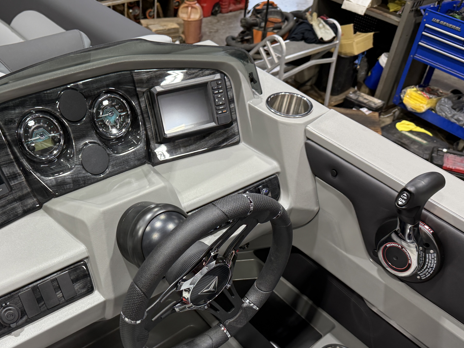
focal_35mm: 36
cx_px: 161
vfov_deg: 39.0
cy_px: 244
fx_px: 483
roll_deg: +0.0
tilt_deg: -41.2
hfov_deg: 50.6
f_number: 1.78
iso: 160
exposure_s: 1/120
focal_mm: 6.76
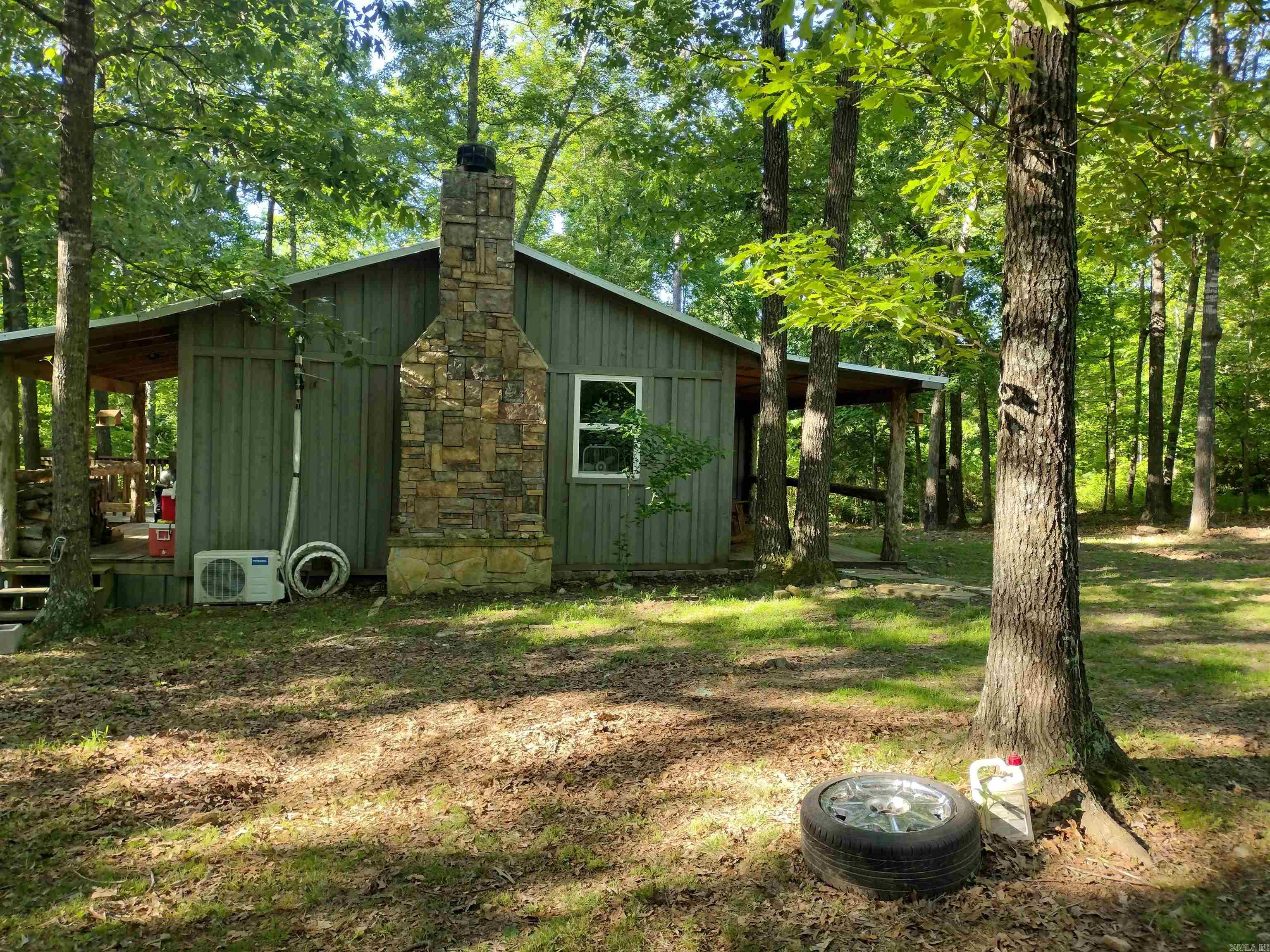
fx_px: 991
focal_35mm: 27
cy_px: 476
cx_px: 635
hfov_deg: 65.3
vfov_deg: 51.4
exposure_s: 1/193
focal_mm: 4.71
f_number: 1.7
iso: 100
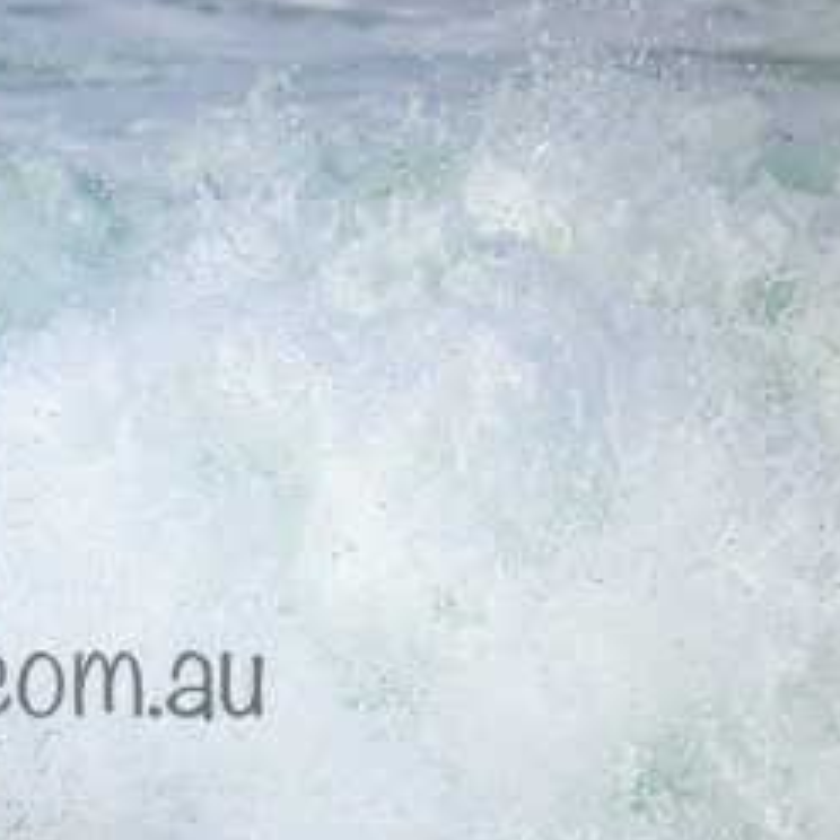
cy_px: 638
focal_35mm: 1590
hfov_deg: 1.1
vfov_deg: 1.1
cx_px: -95
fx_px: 43652
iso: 1250
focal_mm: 800
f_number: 11
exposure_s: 1/2500
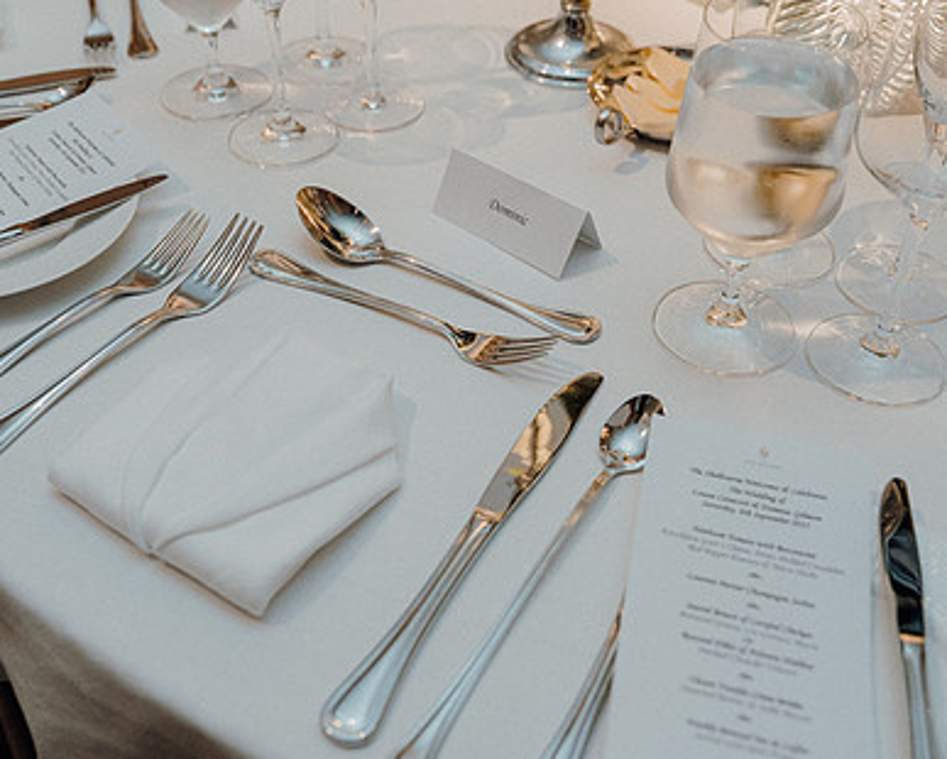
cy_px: 310
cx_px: 448
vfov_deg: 33.4
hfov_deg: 41.1
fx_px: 1262
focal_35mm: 45
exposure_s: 1/200
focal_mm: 32
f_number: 3.5
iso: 2500
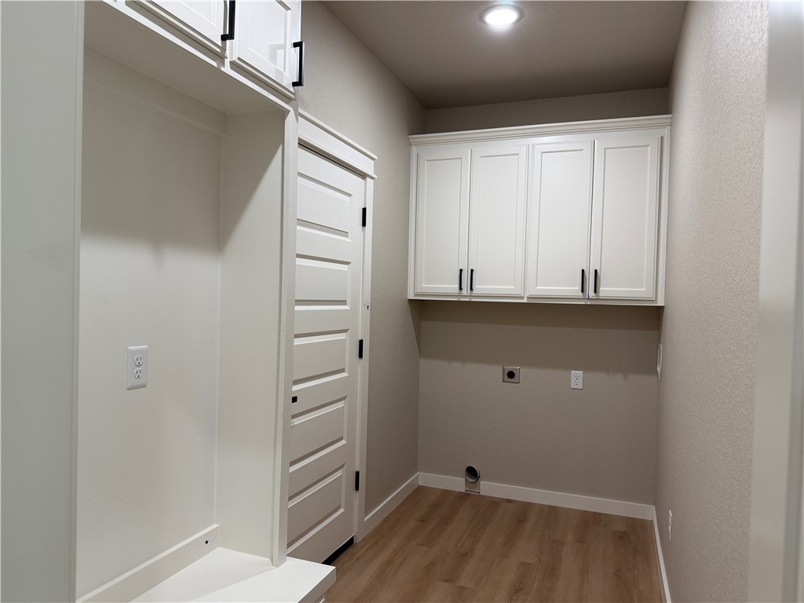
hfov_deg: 71.6
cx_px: 402
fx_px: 557
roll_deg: -1.3
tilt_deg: -1.6
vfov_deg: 56.8
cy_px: 302
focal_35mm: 24
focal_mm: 6.76
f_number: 1.78
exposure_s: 1/120
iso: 160
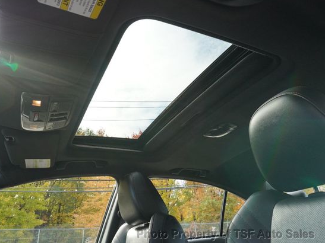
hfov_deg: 65.1
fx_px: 253
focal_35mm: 27
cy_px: 119
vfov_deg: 51.3
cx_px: 144
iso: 1250
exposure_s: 1/250
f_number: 9
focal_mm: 16
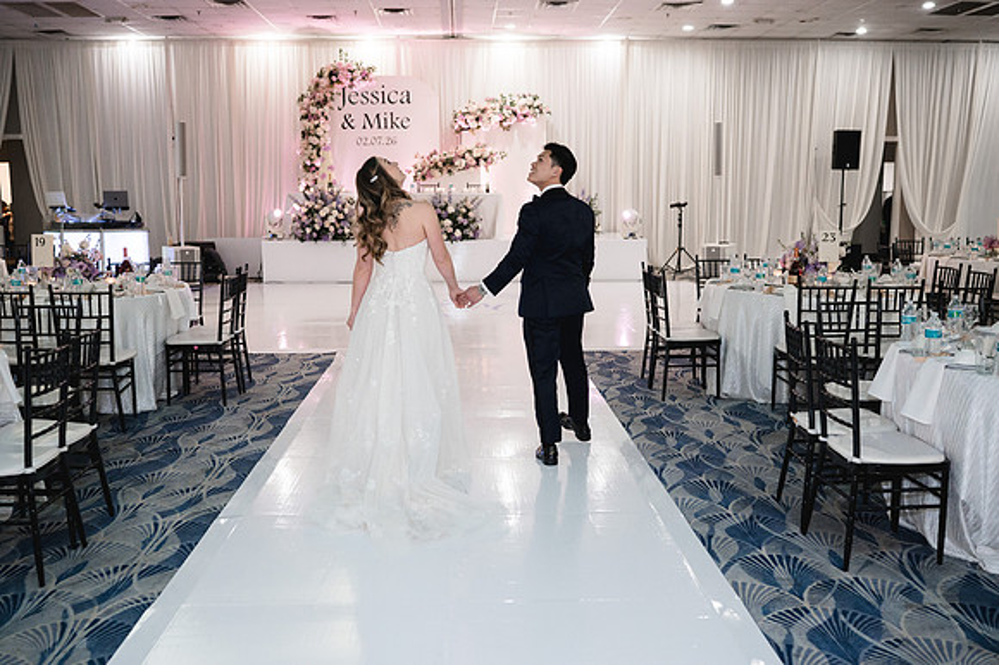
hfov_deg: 54.1
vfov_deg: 37.5
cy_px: 332
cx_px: 500
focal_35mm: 35
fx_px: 979
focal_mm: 35
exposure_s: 1/200
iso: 2000
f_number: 3.2
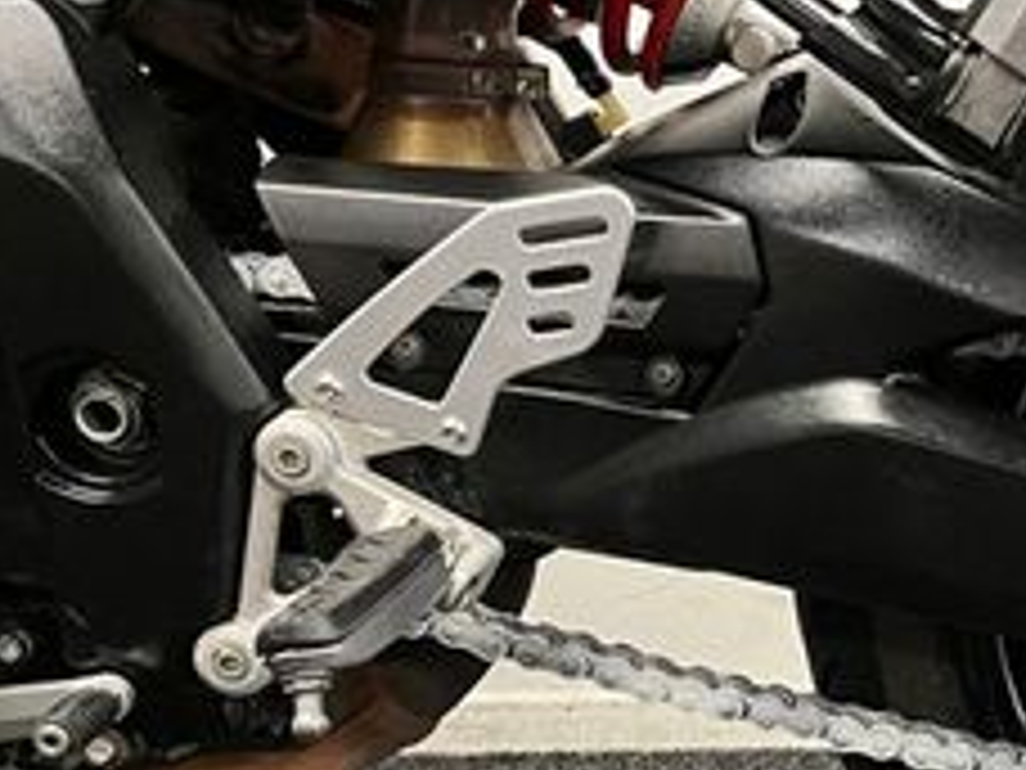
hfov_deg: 23.4
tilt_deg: -11.6
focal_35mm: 73
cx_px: 1350
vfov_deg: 20.0
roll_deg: +1.3
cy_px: 563
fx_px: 2164
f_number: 1.6
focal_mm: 5.1
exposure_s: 1/50
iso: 250
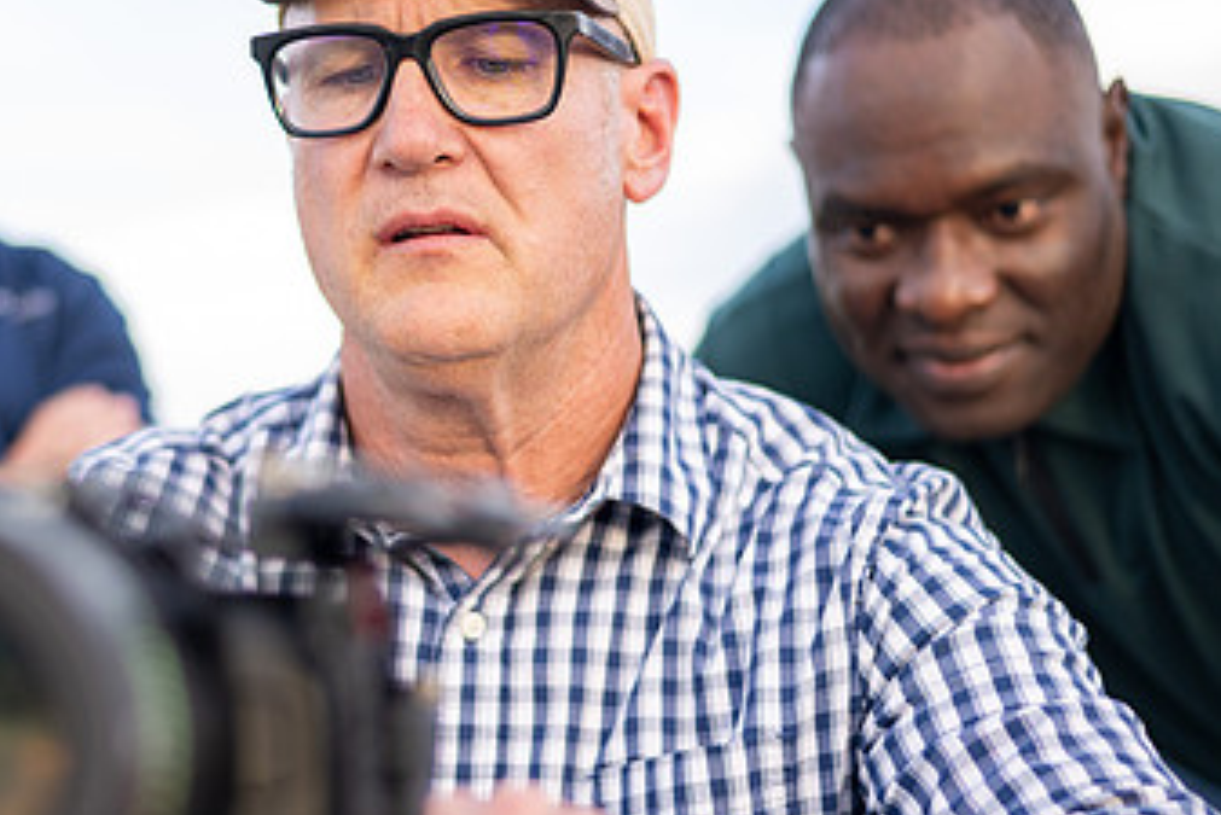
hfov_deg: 23.4
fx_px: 2918
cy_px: 436
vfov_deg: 15.9
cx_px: 293
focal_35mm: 86
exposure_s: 1/640
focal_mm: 50
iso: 200
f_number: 1.8
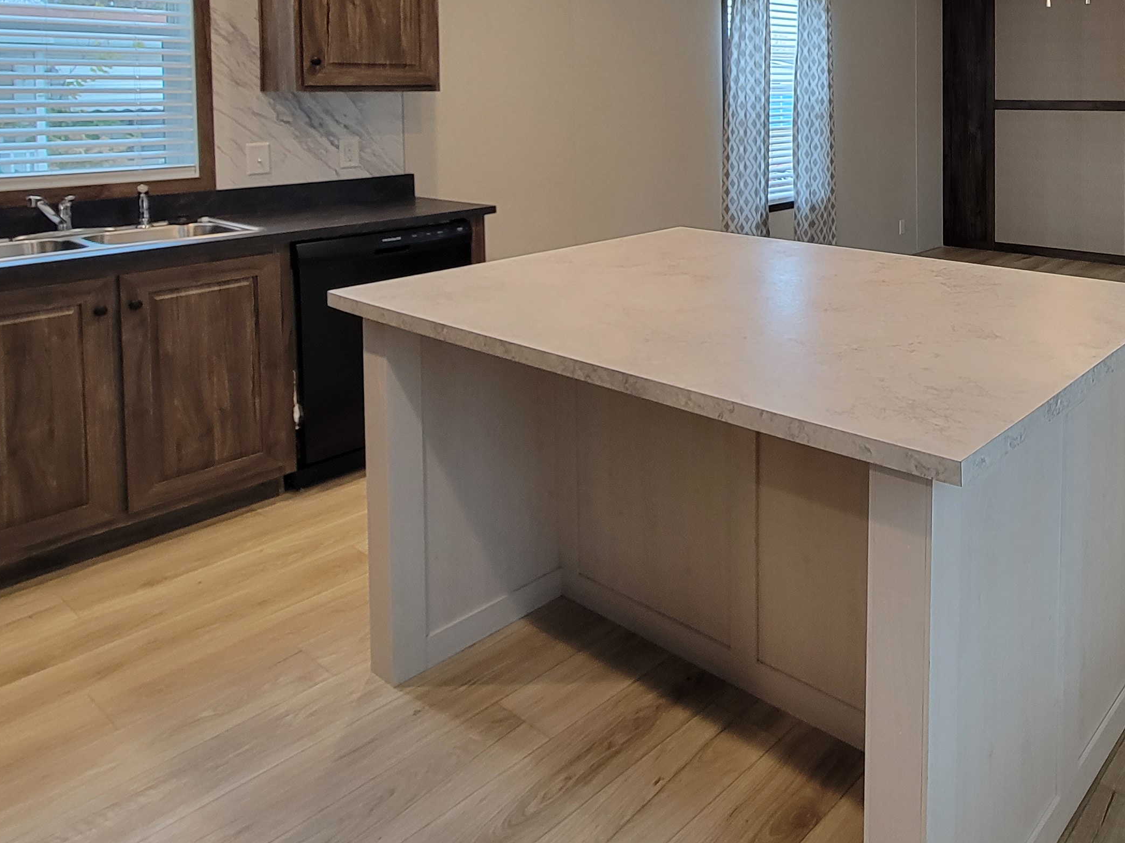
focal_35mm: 25
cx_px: 911
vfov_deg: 49.8
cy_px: 111
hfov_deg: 63.0
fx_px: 812
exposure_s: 1/60
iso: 125
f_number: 2.2
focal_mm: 2.2
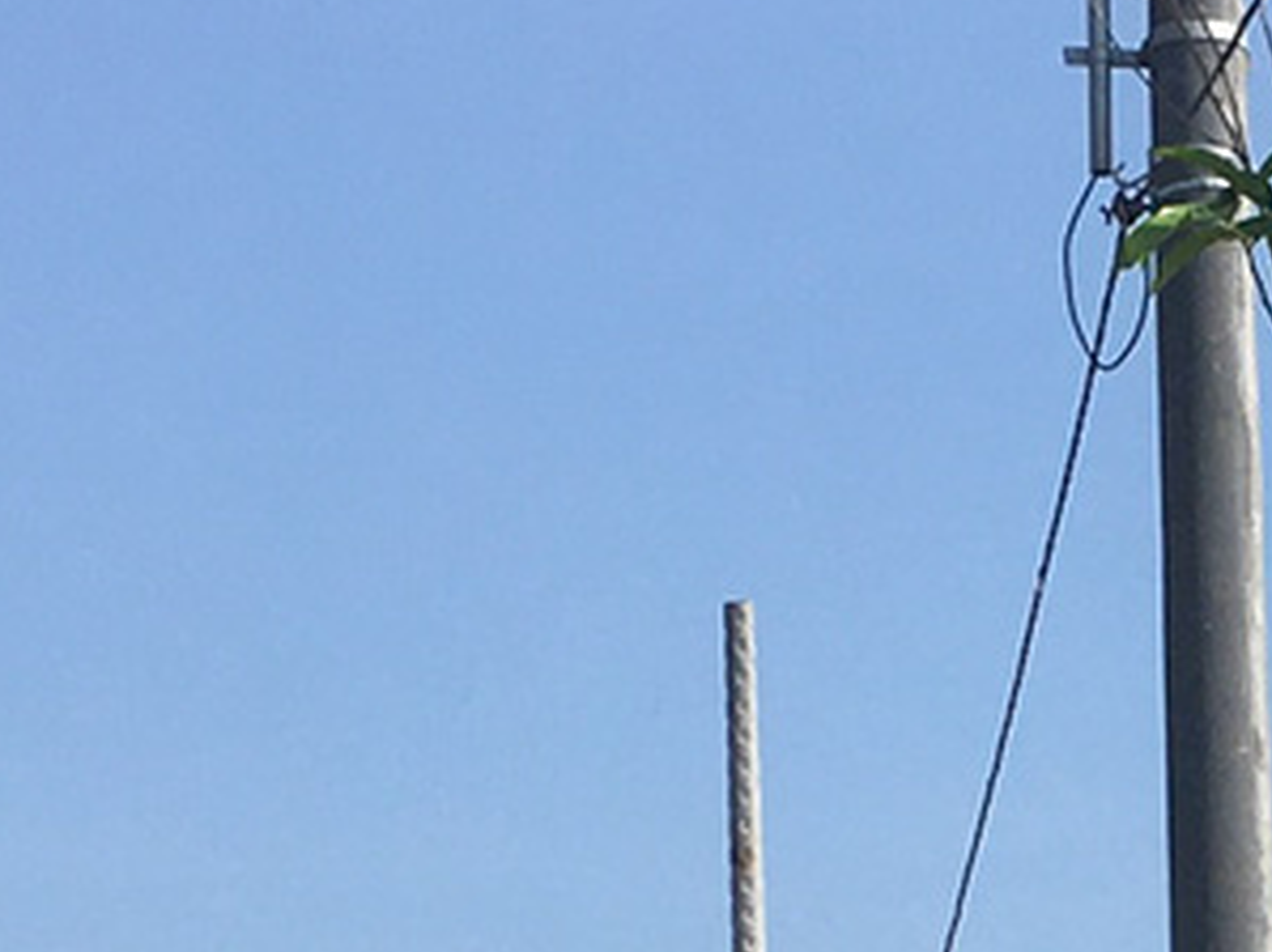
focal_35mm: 194
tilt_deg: +2.1
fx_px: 7126
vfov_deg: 7.2
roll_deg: +1.8
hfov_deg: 9.9
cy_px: 2168
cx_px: 1914
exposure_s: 1/1789
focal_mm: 4.15
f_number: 2.2
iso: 25
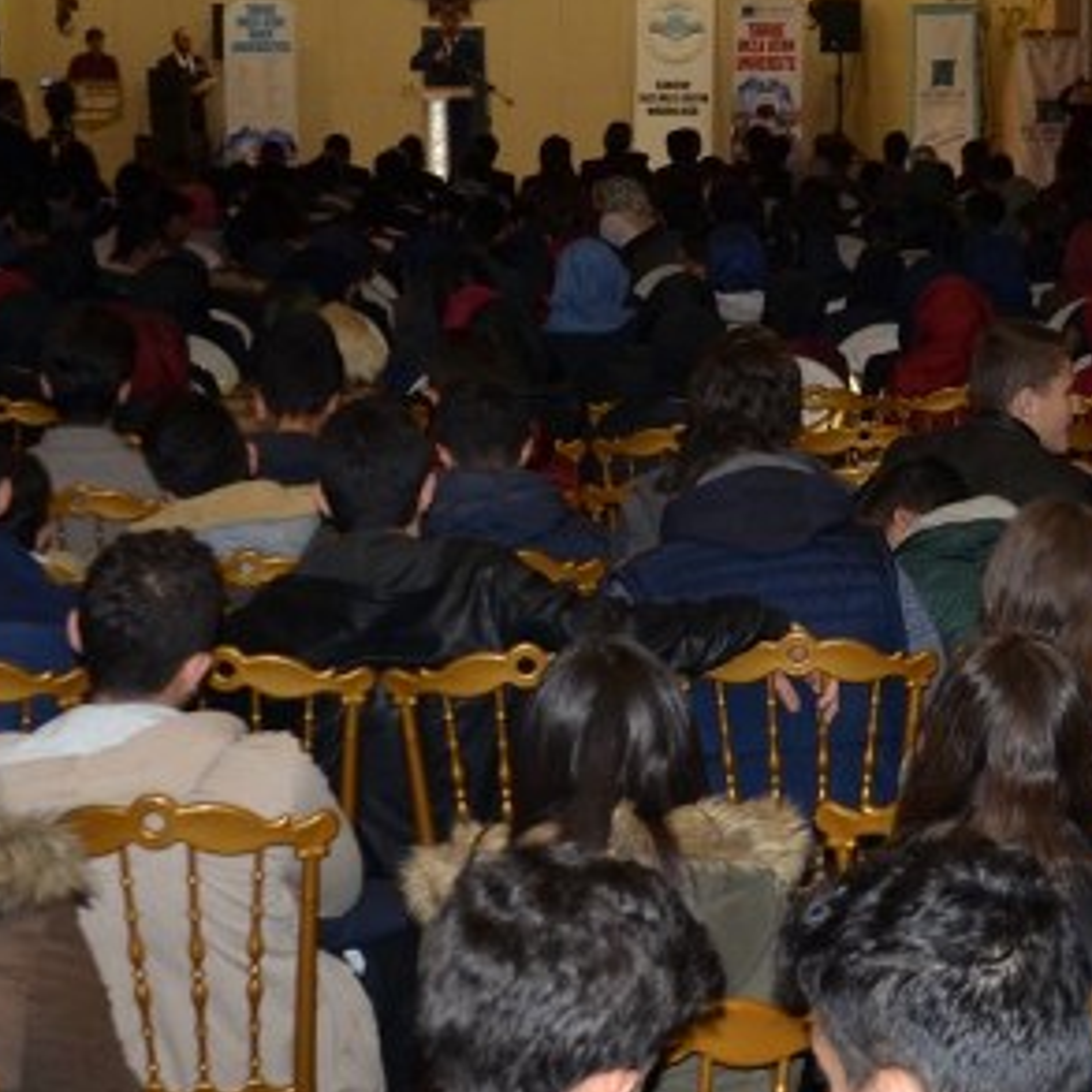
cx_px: 729
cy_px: 397
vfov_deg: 21.6
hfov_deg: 21.6
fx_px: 2855
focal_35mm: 80
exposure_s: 1/60
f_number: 3.5
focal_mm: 18
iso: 200
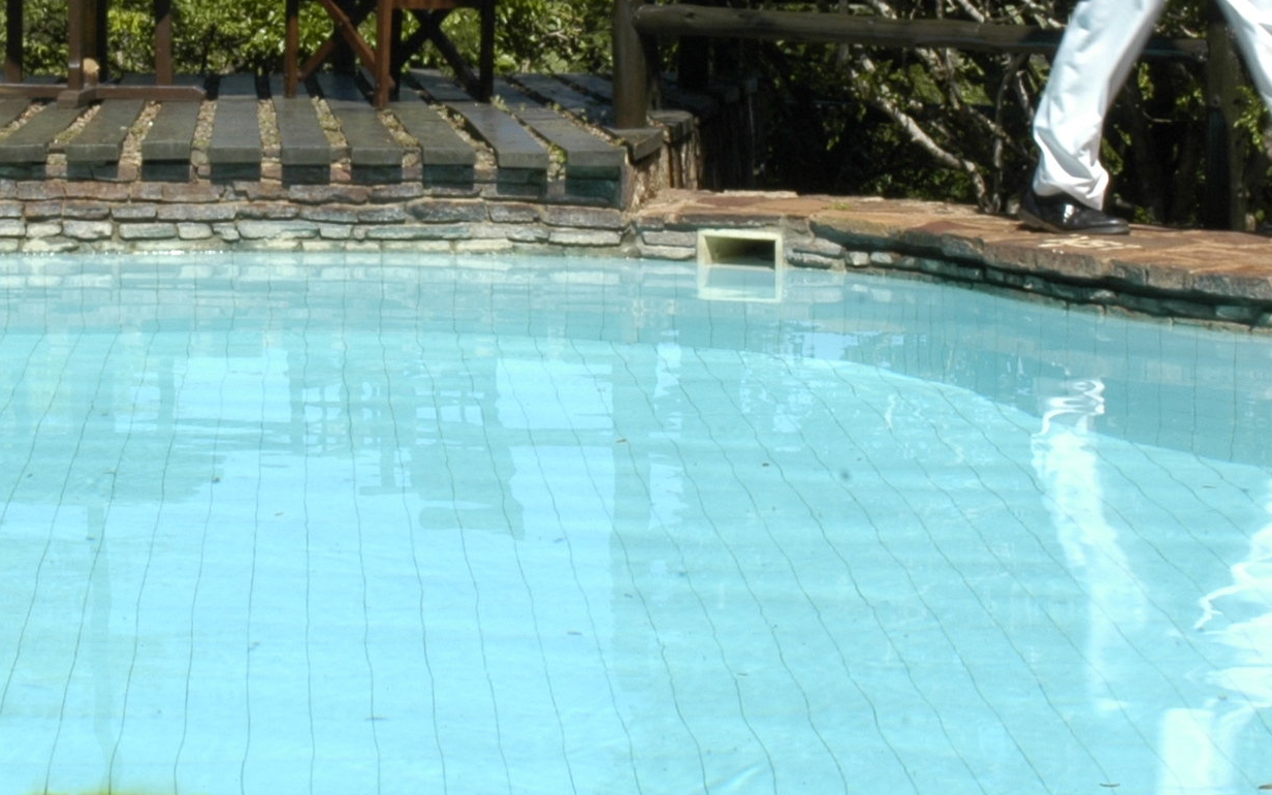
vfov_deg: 13.9
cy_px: 112
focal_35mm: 93
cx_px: 299
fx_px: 3232
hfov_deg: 22.0
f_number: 22
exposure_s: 1/50
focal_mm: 25
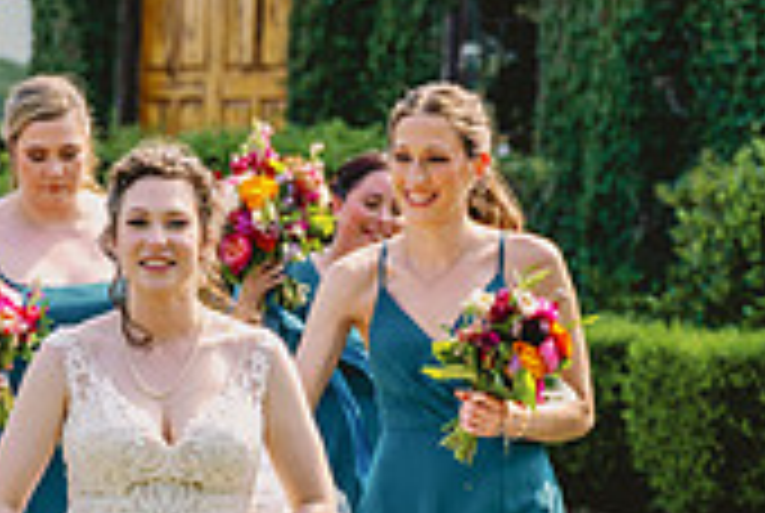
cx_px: 212
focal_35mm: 211
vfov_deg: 6.5
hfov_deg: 9.7
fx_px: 4492
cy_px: 389
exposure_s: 1/800
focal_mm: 62
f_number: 2.8
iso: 50
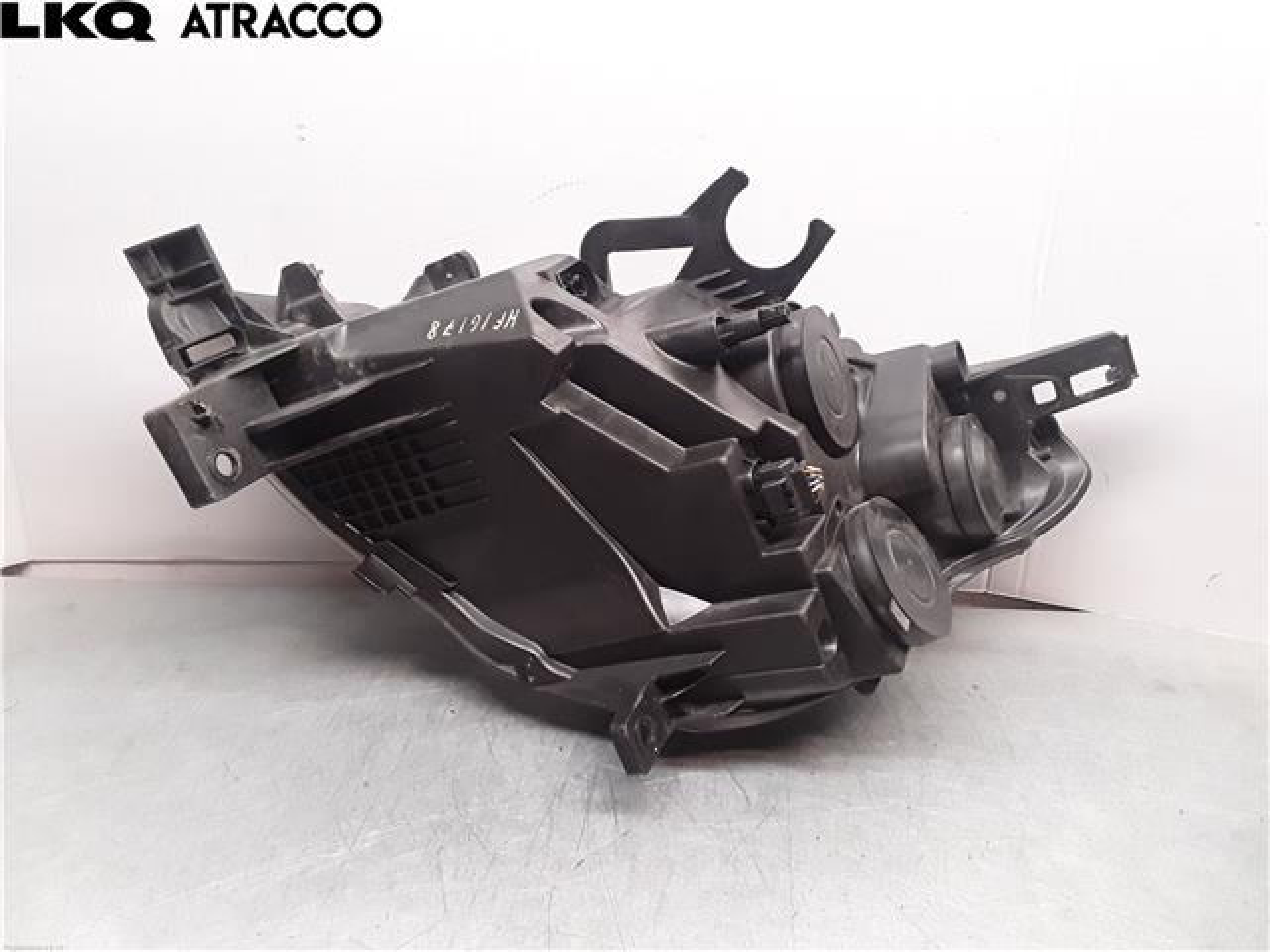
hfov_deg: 63.4
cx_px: 635
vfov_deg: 49.7
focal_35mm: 28
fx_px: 1027
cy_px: 476
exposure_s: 1/100
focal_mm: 2.91
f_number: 1.9
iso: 100
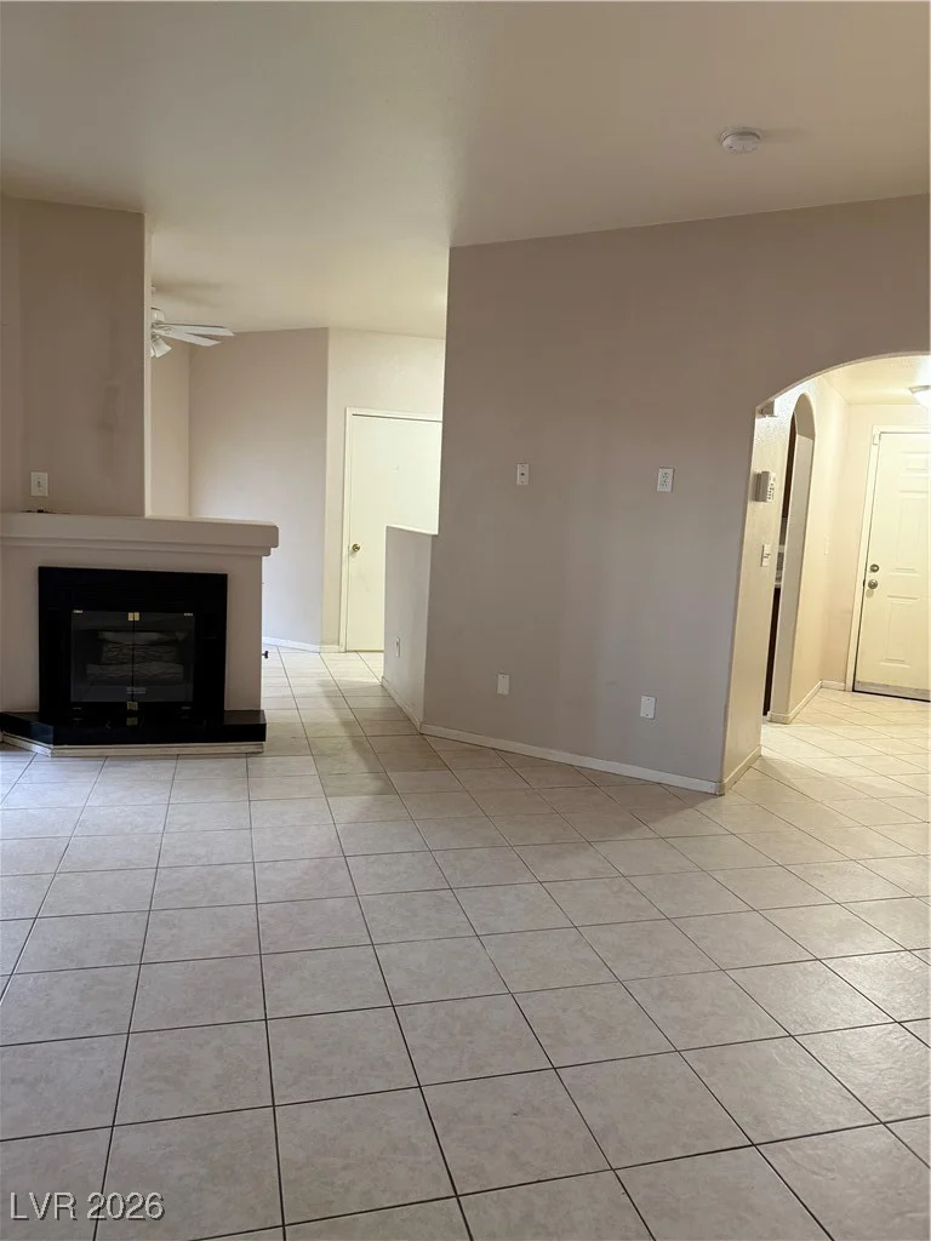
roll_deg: -2.7
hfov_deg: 56.8
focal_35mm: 24
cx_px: 466
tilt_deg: -6.8
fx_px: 861
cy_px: 620
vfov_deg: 71.6
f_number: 1.78
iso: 320
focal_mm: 6.76
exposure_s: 1/60
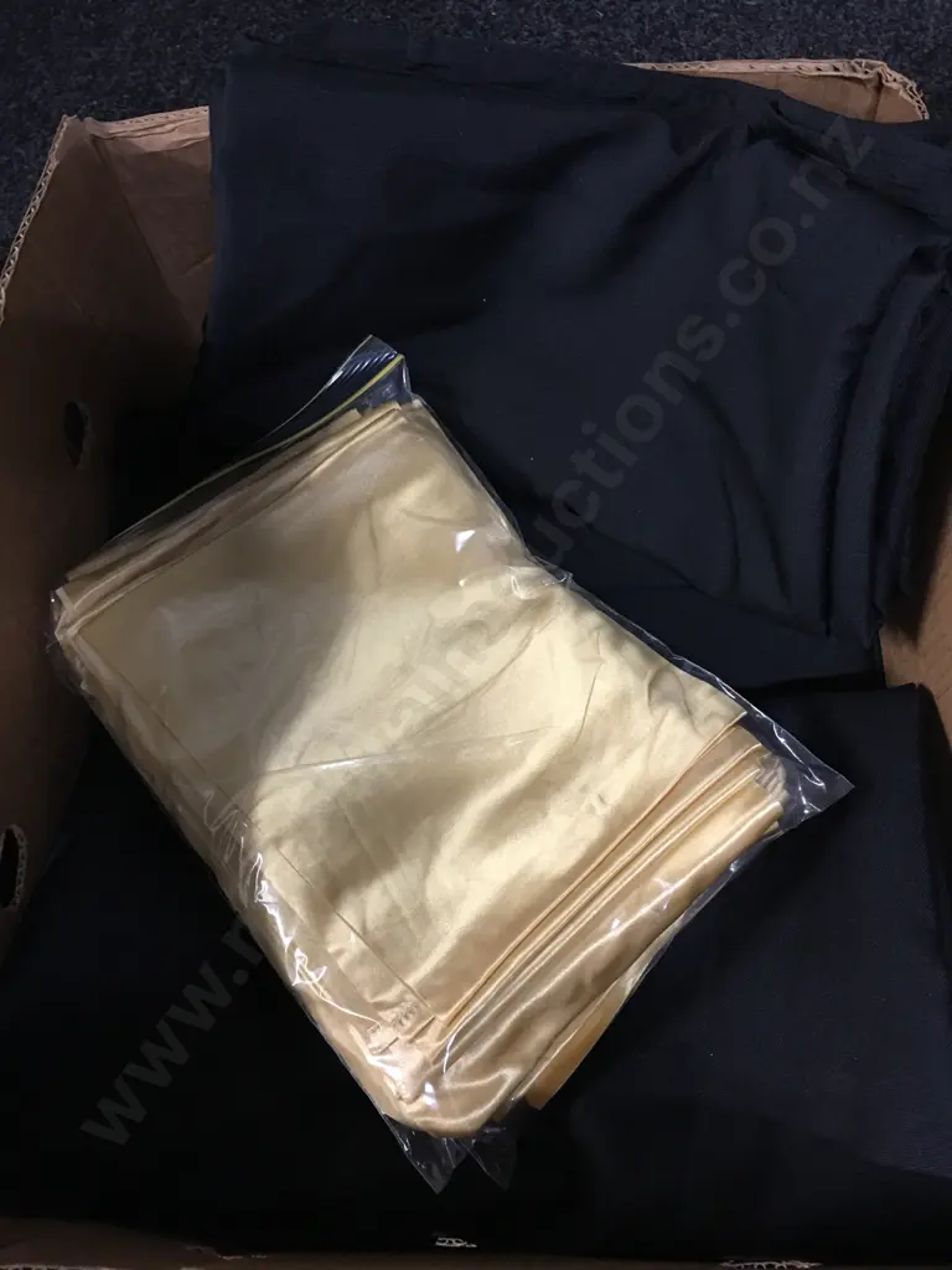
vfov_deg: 61.7
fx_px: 1063
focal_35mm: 29
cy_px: 635
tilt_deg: -65.7
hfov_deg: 48.2
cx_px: 476
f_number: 2.2
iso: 125
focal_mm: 4.15
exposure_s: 1/17
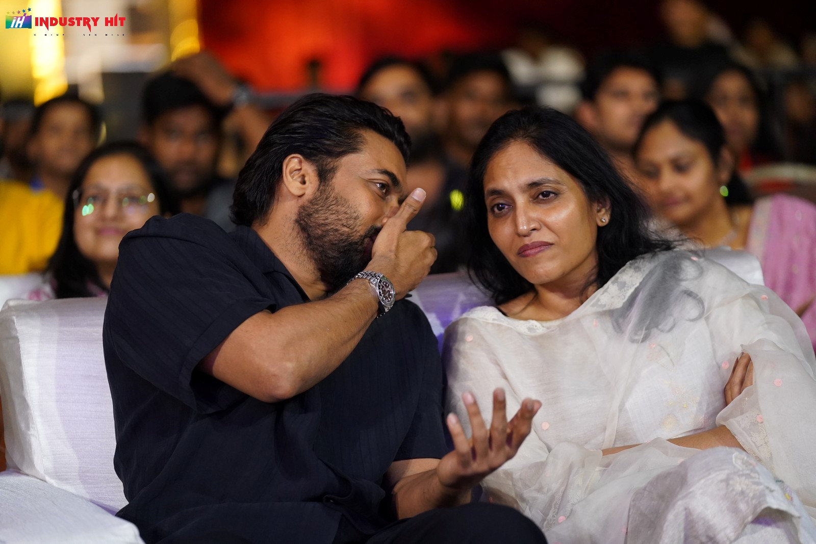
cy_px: 272
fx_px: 3128
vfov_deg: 9.9
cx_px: 408
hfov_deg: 14.9
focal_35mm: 138
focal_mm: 138
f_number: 2.8
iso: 3200
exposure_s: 1/125
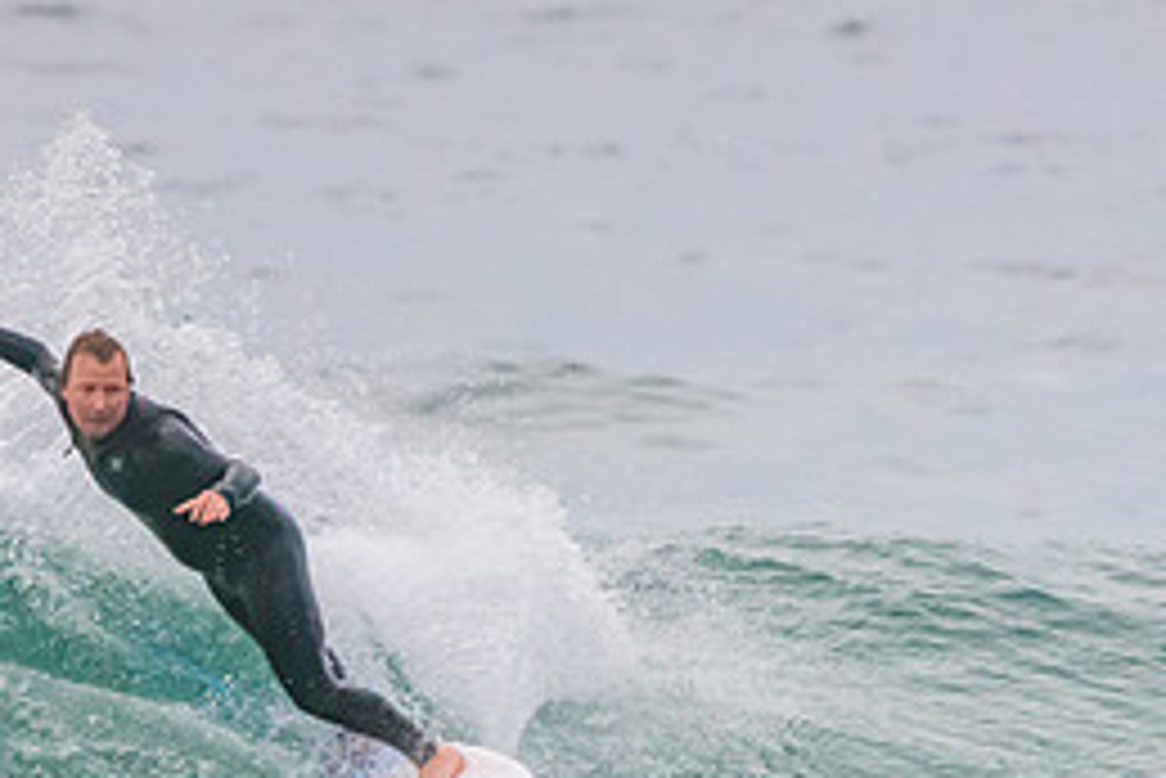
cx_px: 147
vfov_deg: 1.0
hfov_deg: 1.5
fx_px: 44558
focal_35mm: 1375
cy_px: 643
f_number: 5.6
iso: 3200
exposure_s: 1/1250
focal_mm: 500
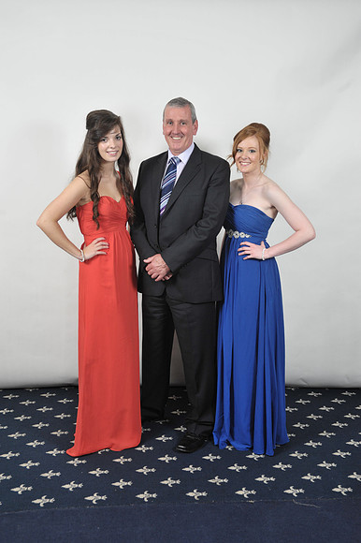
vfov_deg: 46.4
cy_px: 272
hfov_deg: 31.9
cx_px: 180
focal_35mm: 42
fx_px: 632
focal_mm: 42
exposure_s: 1/160
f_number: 7.1
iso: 1000
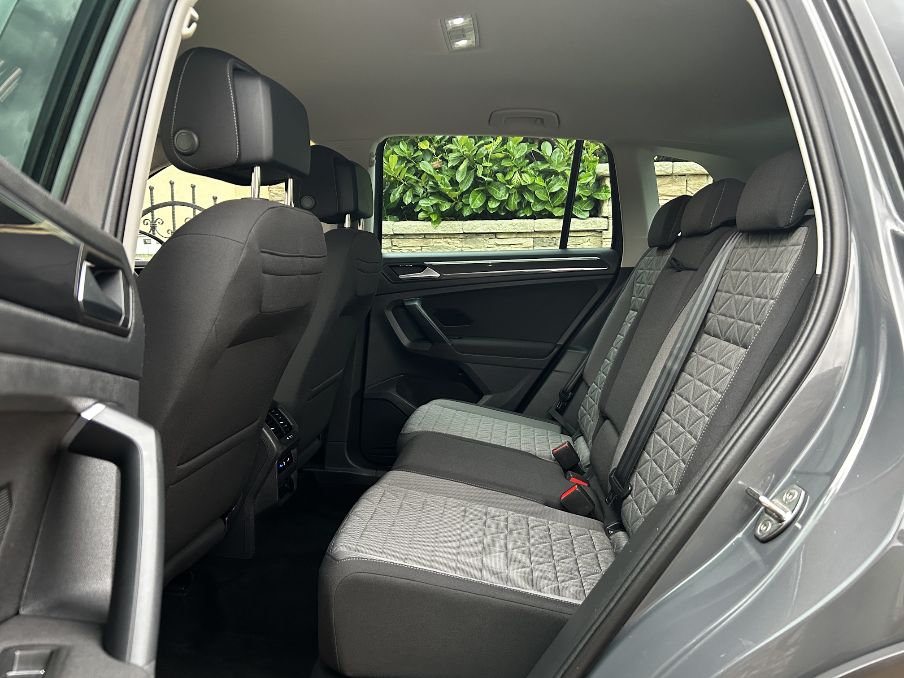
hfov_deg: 67.3
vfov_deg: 53.1
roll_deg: +0.6
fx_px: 679
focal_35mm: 26
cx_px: 452
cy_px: 339
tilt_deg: -6.5
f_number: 1.5
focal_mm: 5.7
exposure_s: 1/60
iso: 320
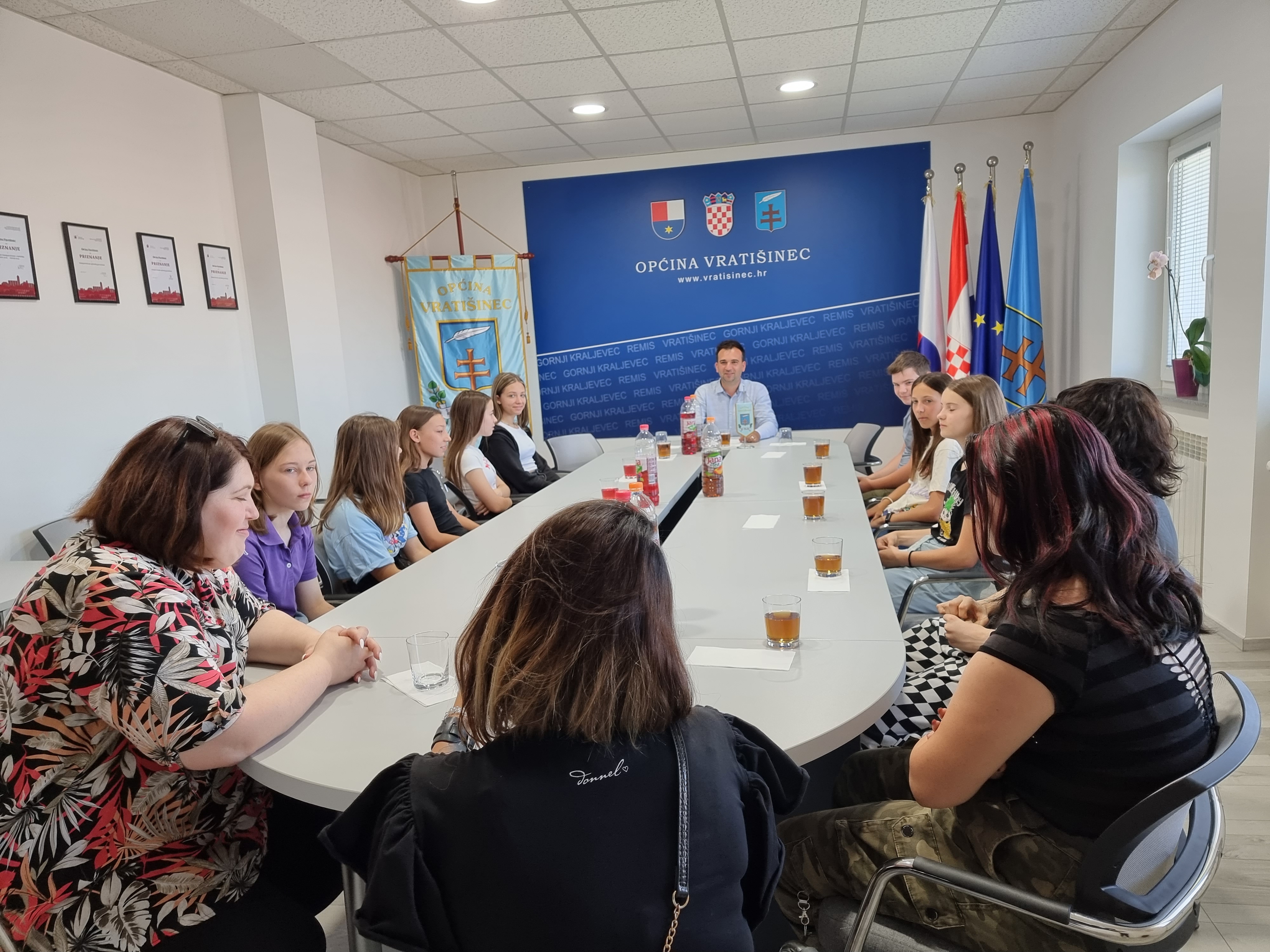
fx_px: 881
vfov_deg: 56.8
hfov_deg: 71.6
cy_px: 476
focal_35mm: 24
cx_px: 635
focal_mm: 6.7
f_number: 1.8
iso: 125
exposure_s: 1/100
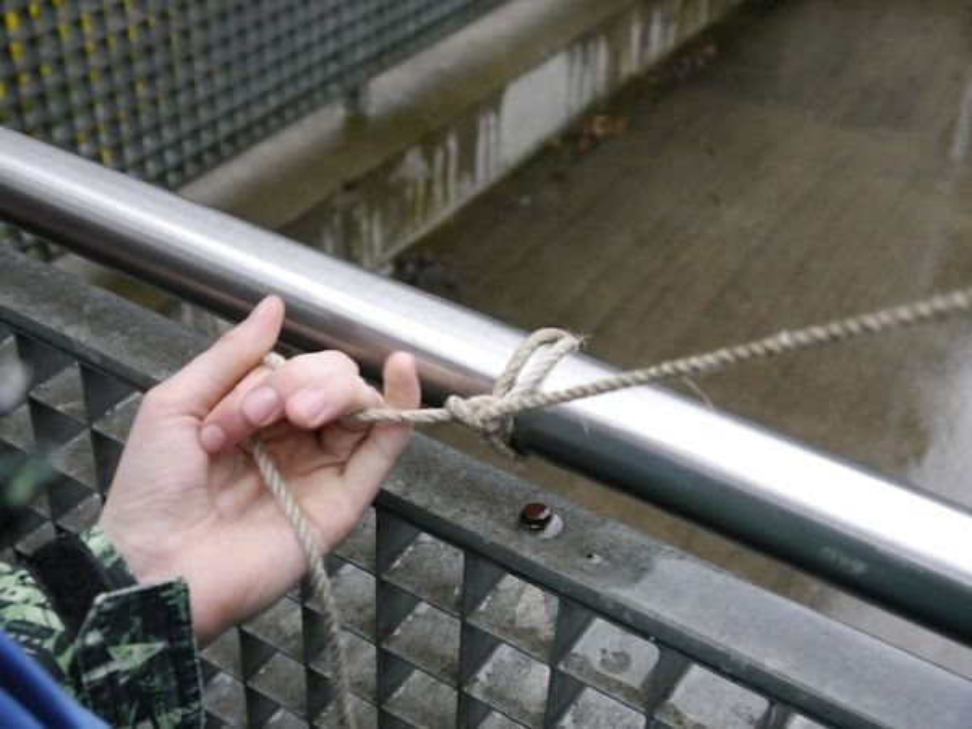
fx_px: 1348
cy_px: 364
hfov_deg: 39.7
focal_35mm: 48
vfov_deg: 30.3
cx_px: 486
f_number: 4.5
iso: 1600
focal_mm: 24
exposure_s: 1/100
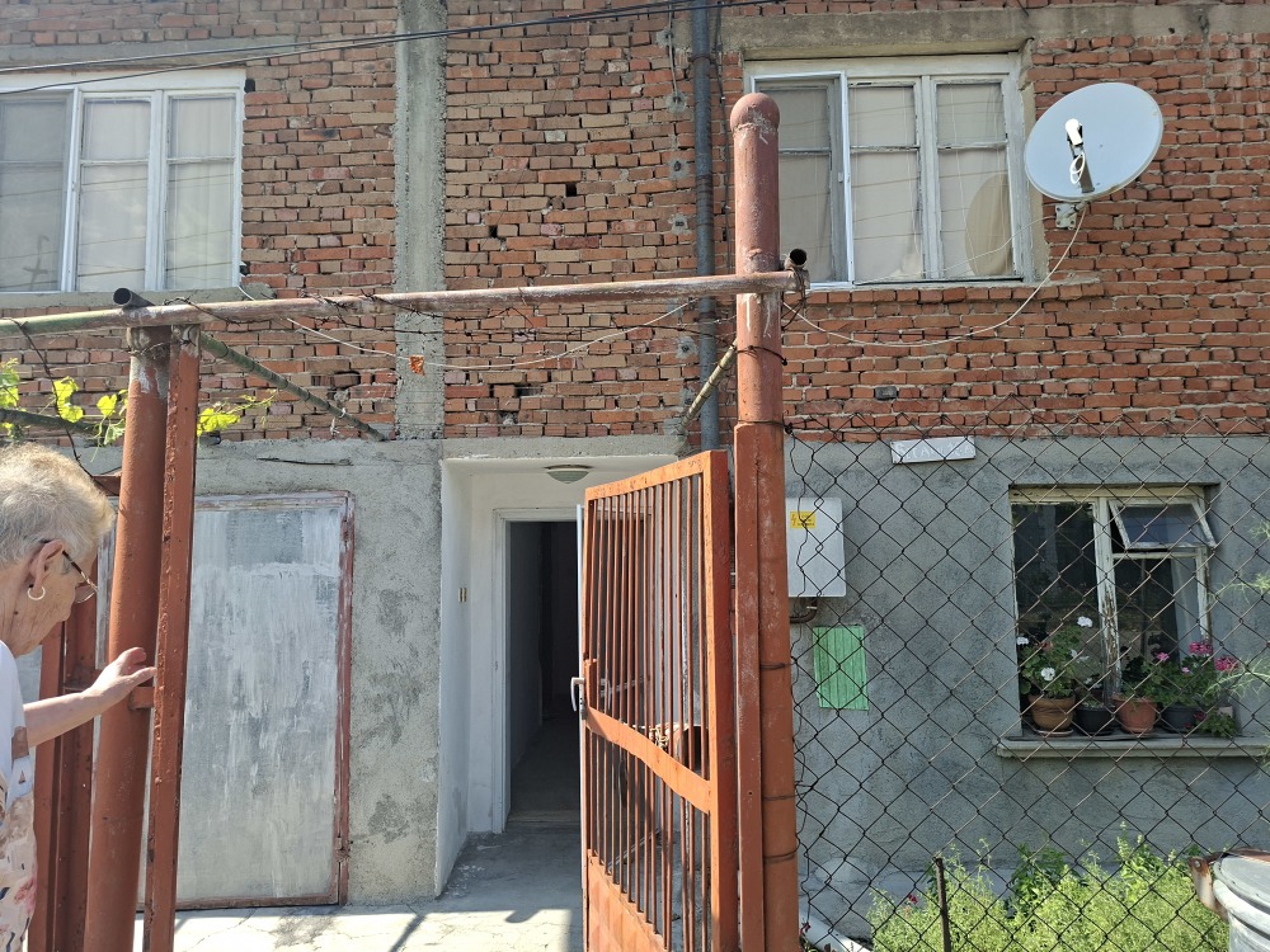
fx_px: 844
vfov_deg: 58.9
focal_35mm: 23
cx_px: 635
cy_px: 476
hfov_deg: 73.9
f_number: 1.8
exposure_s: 1/587
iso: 50
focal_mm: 5.54
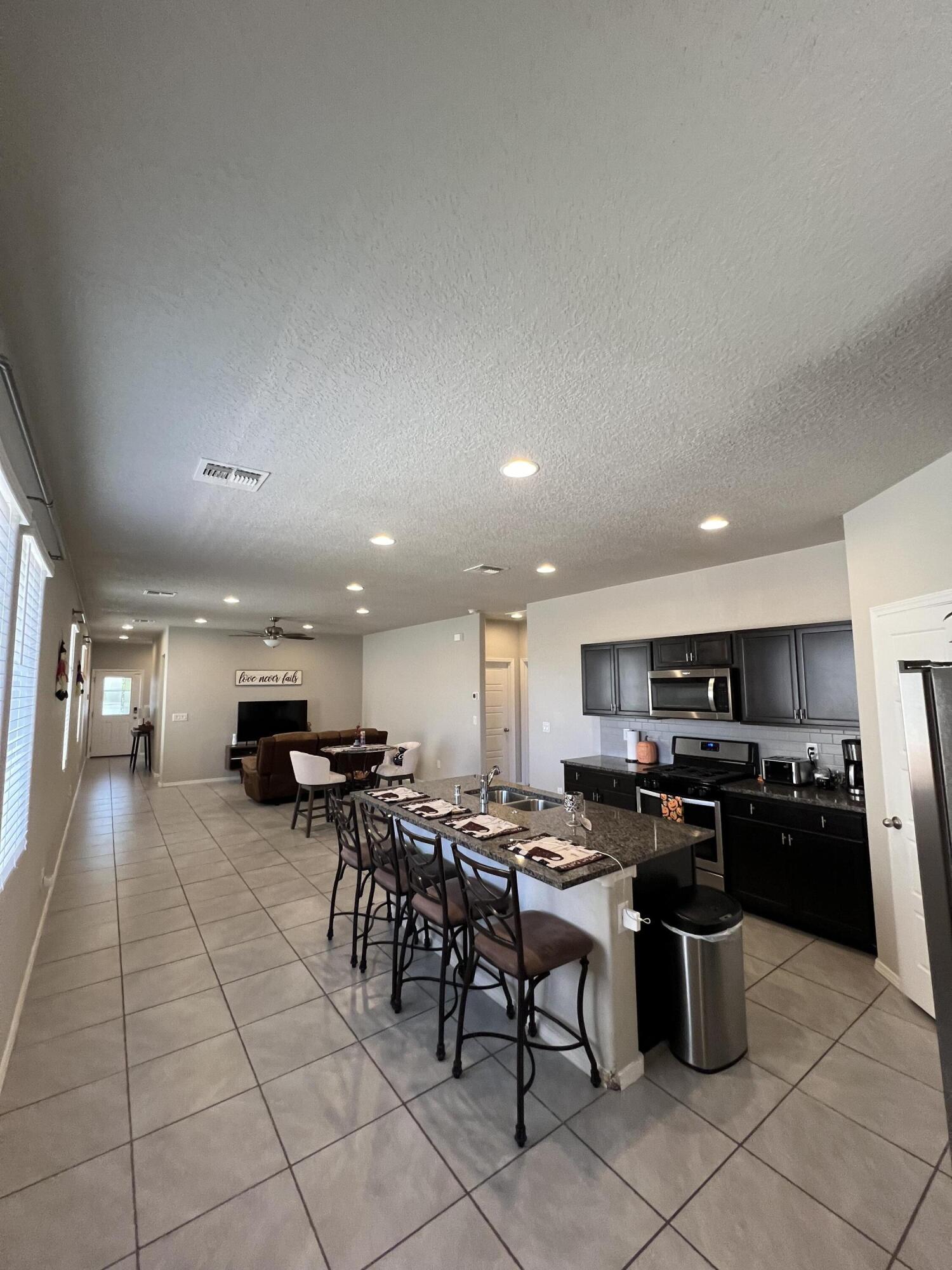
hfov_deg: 89.9
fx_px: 477
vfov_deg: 106.2
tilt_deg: +6.1
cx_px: 476
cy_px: 635
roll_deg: +1.1
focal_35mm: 13
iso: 250
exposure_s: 1/120
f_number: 1.8
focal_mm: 1.57
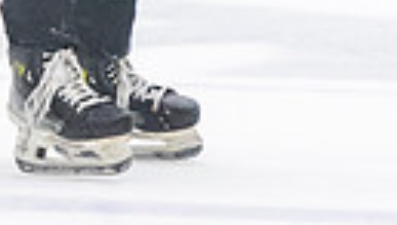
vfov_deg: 1.0
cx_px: 104
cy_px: -313
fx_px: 13220
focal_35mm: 1254
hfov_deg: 1.7
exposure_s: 1/640
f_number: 3.2
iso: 3200
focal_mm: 145
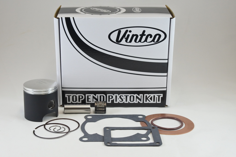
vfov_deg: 24.6
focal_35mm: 55
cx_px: 118
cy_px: 78
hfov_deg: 36.2
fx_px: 361
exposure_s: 1/125
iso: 500
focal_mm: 20.6
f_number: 4.8
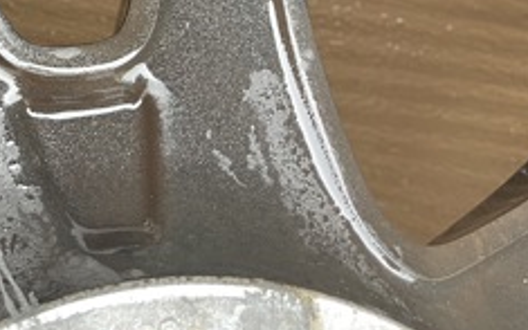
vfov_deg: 17.4
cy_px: -42
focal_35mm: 72
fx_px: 1036
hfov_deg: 25.2
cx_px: -137
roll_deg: -9.7
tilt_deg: -22.5
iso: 320
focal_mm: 5.1
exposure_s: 1/60
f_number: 1.6
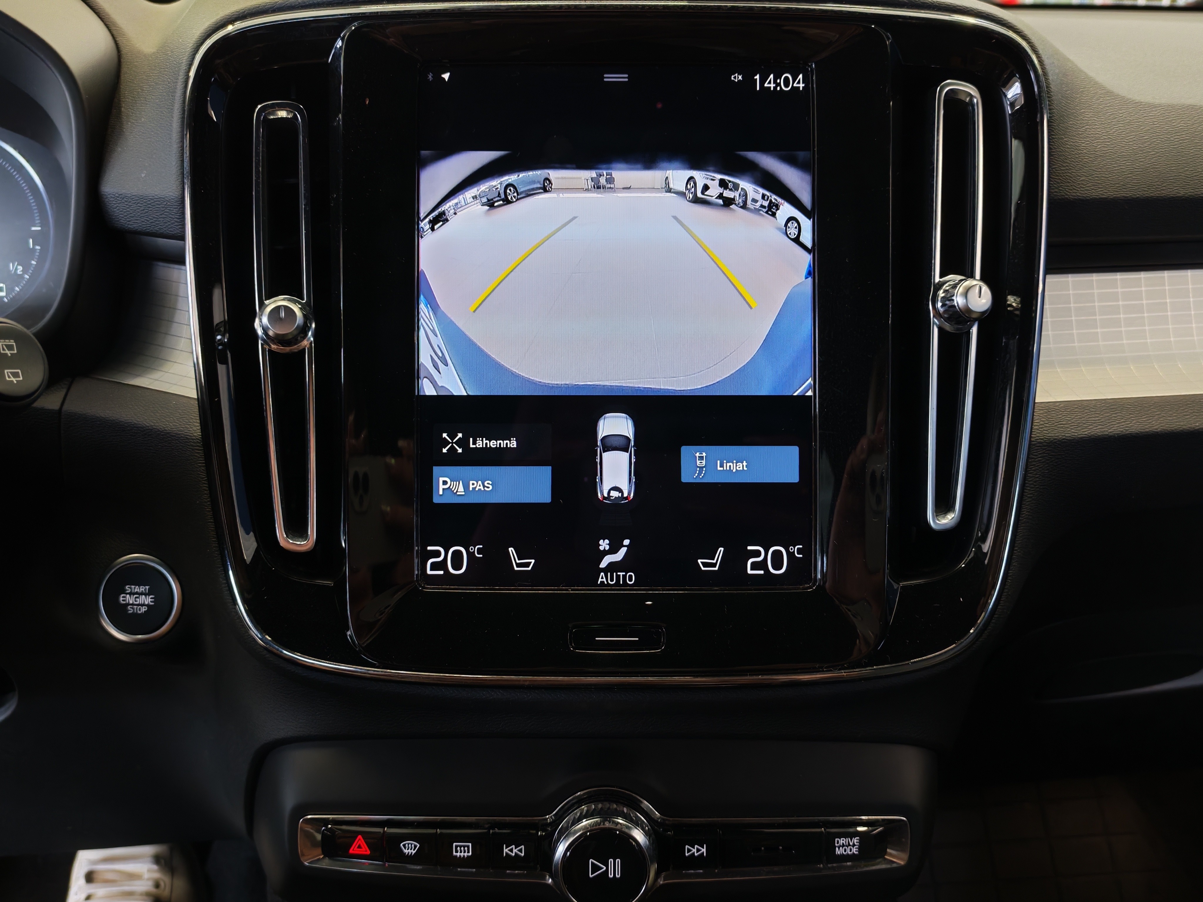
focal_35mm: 32
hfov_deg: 56.8
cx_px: 602
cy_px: 451
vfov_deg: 44.2
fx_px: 1112
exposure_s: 1/50
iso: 753
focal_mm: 6.12
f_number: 1.9
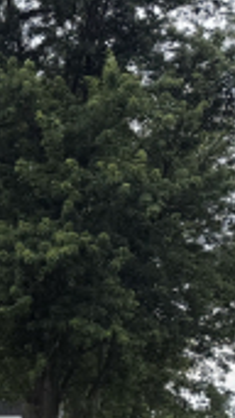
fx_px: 1132
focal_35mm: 102
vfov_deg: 19.7
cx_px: -442
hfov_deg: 9.6
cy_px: 504
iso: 80
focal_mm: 6.76
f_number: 1.78
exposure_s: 1/1949
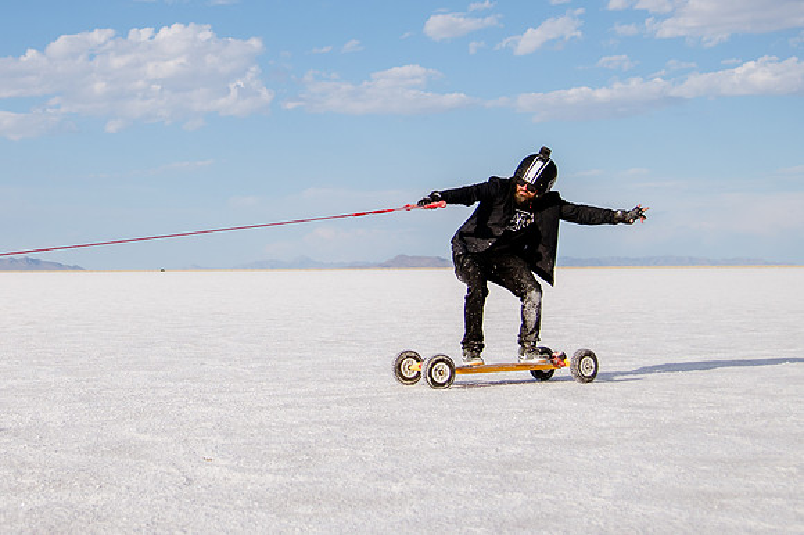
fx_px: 1729
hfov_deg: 25.8
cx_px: 173
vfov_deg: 17.5
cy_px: 129
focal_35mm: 77
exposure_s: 1/5000
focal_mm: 38
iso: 200
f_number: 4
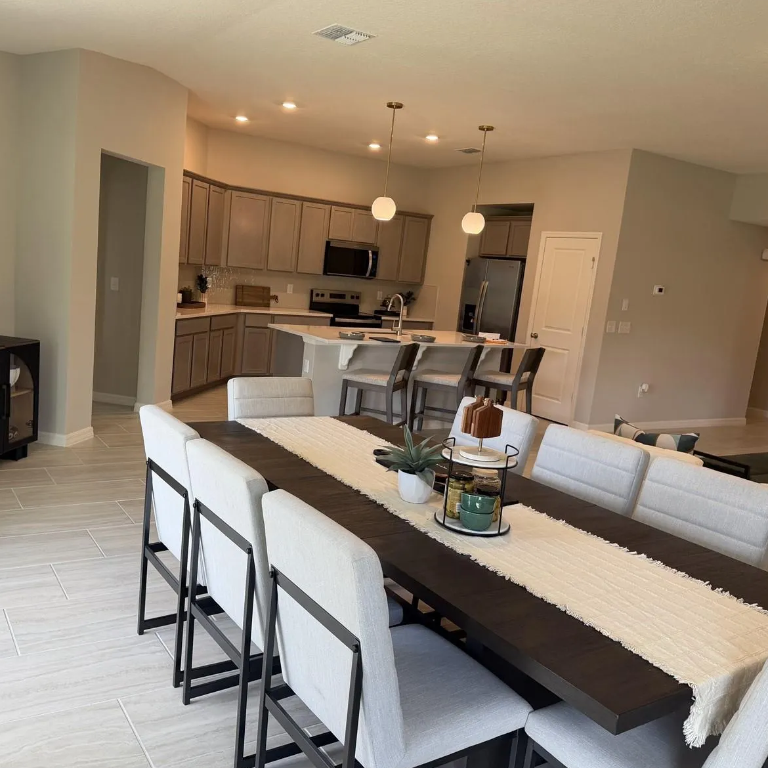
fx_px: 728
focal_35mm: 29
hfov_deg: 55.4
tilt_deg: -9.8
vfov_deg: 55.6
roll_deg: -5.1
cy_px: 383
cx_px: 325
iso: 100
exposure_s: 1/120
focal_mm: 6.76
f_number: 1.78
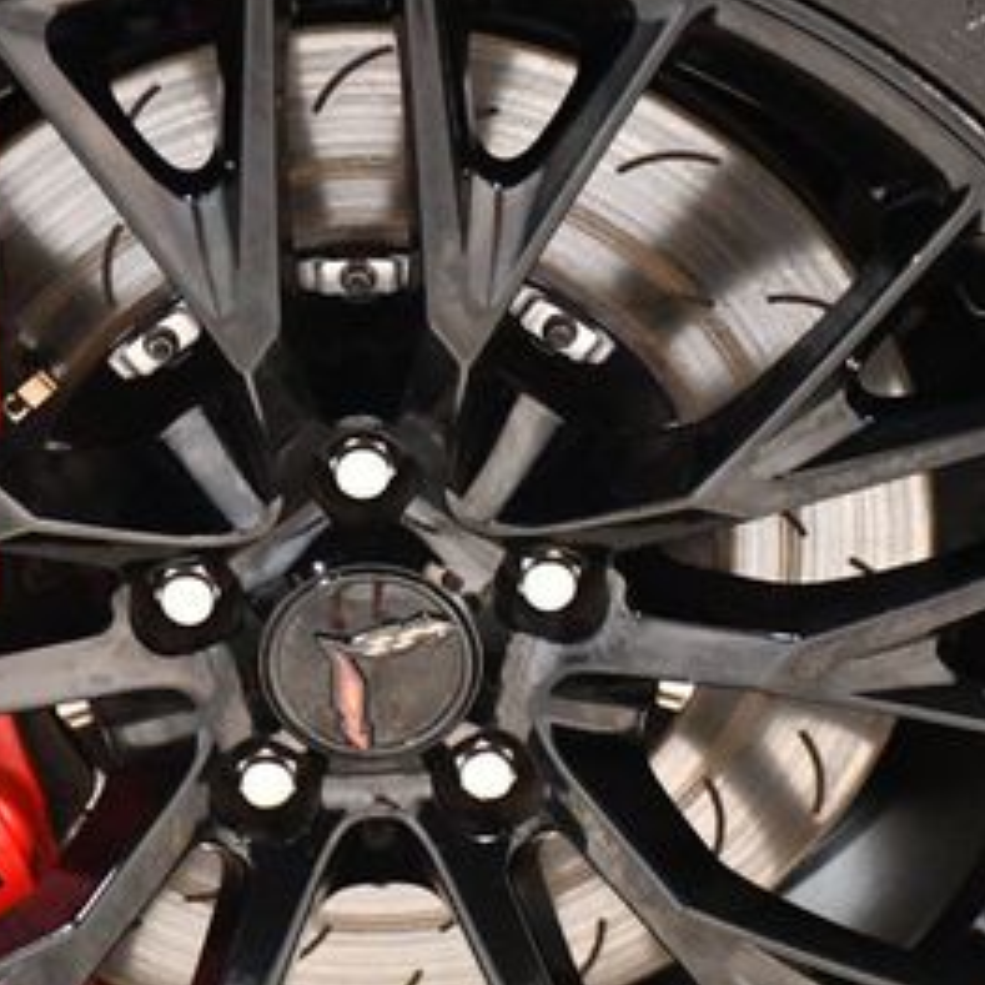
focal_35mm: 155
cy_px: 648
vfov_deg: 11.3
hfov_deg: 11.3
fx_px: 4990
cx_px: 371
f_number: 4.8
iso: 11400
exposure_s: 1/60
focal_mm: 50
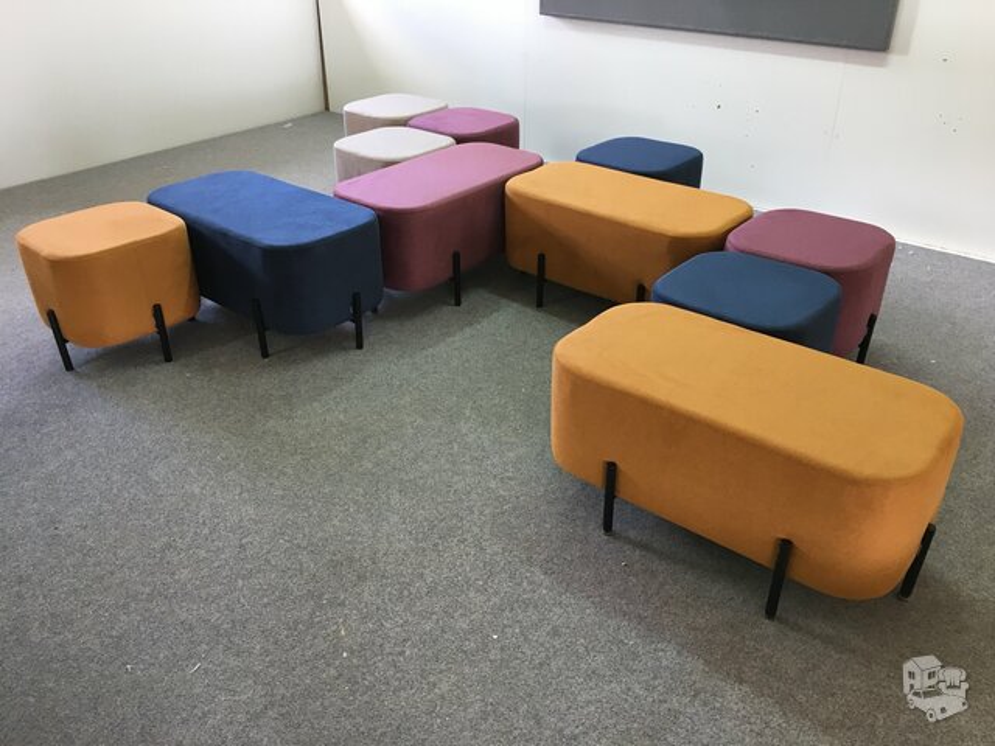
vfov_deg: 48.2
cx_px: 498
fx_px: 834
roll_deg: +0.8
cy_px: 373
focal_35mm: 29
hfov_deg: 61.7
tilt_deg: -29.6
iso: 80
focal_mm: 4.15
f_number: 2.2
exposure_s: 1/33
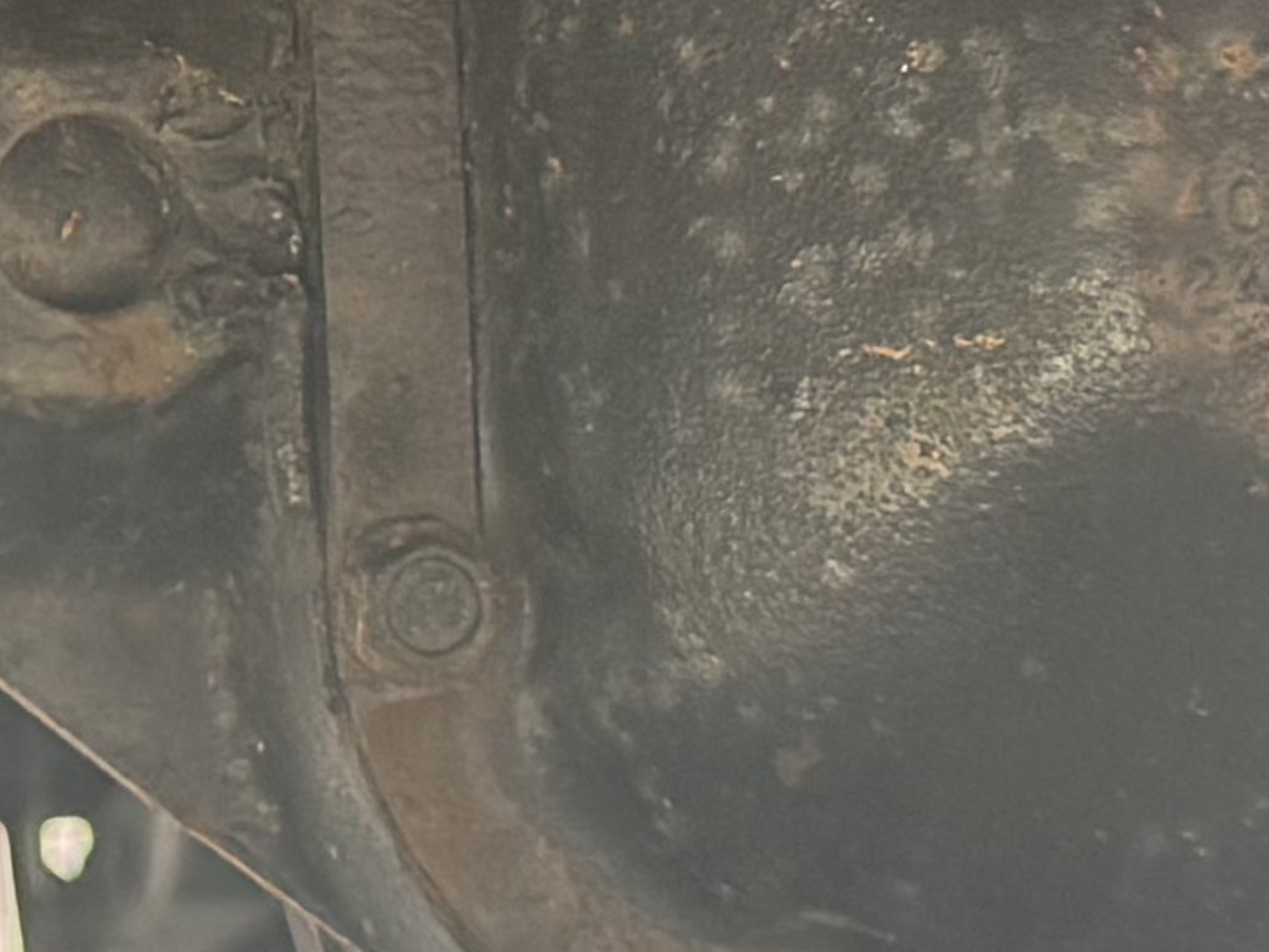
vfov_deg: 7.7
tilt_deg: +6.7
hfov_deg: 10.1
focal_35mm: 188
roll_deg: +1.8
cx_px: -695
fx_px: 6893
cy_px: -604
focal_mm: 6.76
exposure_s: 1/249
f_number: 1.78
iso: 100
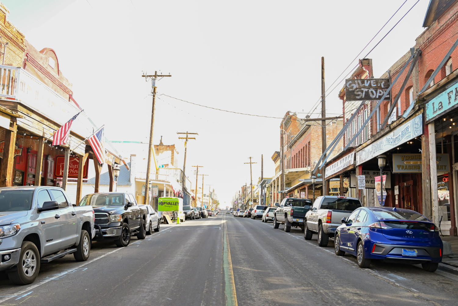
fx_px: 484
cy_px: 153
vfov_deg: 35.1
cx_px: 229
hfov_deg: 50.7
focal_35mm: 38
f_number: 4
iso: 1000
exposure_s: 1/1000
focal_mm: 38
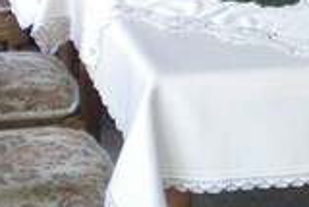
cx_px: 351
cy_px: -99
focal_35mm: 148
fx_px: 1271
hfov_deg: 13.5
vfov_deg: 9.1
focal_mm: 6.3
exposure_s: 1/60
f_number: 3.1
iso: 160
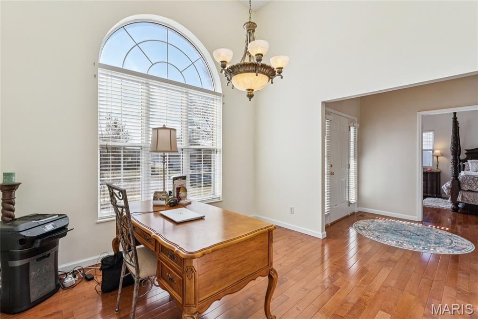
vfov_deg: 73.7
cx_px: 239
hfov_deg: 96.8
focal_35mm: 16
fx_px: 212
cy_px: 160
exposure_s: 1/40
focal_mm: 16
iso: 100
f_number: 13
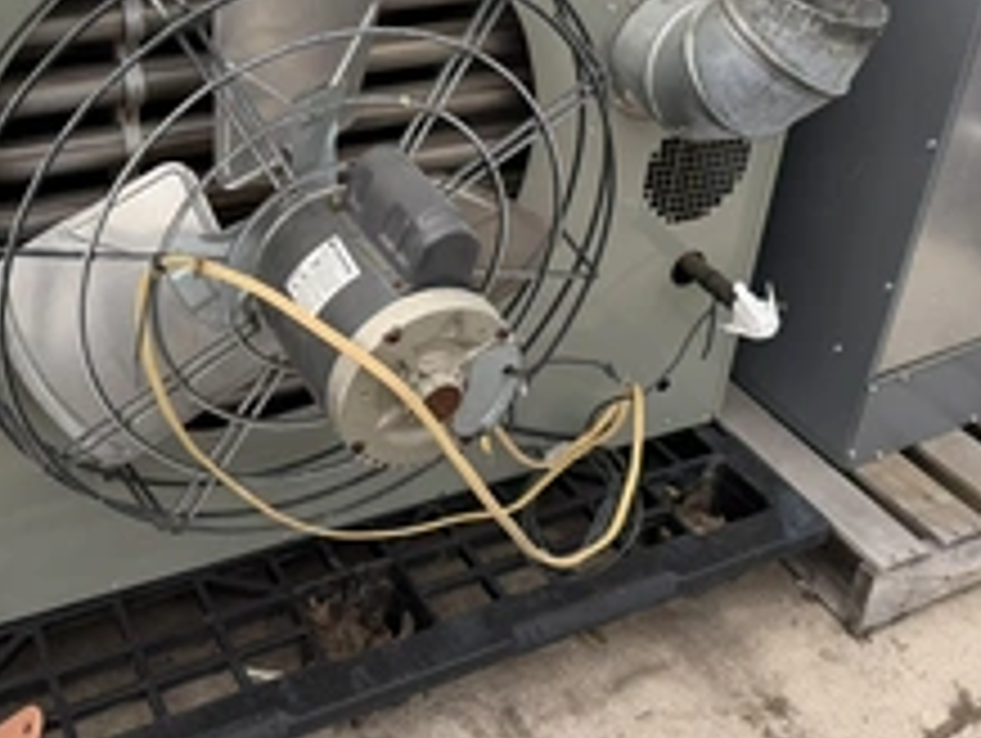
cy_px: 81
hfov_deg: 42.4
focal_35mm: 44
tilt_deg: -18.1
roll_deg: -5.2
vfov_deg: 31.5
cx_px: 338
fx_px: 1248
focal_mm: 6.76
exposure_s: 1/2000
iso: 80
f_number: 1.78
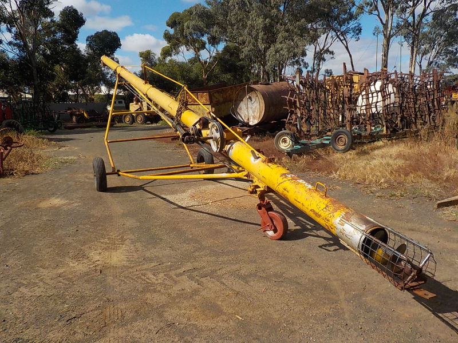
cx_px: 229
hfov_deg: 60.0
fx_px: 397
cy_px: 172
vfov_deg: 46.8
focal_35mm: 30
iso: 125
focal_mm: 4.1
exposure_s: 1/500
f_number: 6.6
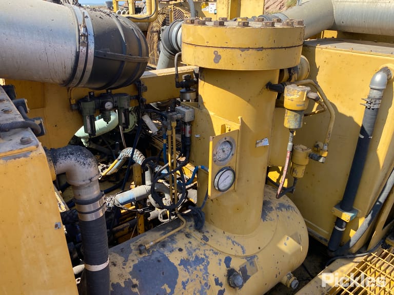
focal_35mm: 26
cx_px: 197
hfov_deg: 67.3
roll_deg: -1.0
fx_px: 296
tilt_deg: -24.3
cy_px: 148
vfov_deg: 53.1
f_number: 1.8
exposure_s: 1/747
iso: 32
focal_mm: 4.25
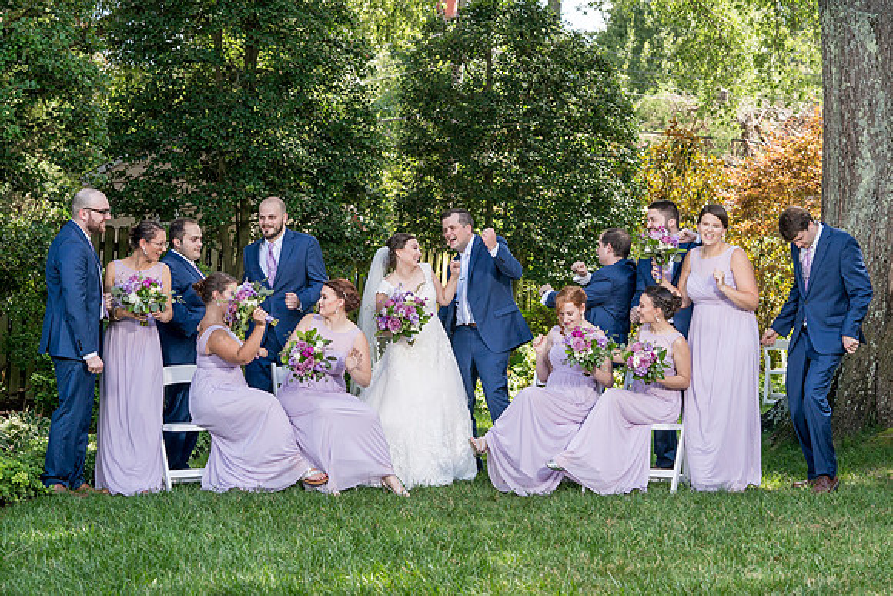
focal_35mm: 75
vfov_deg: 18.2
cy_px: 298
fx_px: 1857
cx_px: 446
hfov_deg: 27.0
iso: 200
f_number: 6.3
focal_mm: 73
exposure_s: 1/200
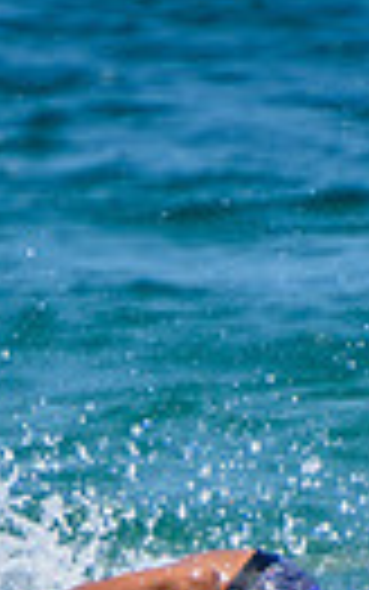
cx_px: 135
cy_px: 772
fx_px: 43573
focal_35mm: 2711
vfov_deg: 0.8
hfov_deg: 0.5
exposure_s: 1/2000
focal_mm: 400
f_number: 5.6
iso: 320
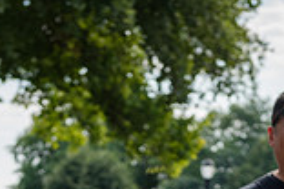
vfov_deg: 6.4
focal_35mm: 208
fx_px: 1641
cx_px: 151
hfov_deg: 9.9
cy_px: 350
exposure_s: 1/1000
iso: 200
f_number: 4
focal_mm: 56
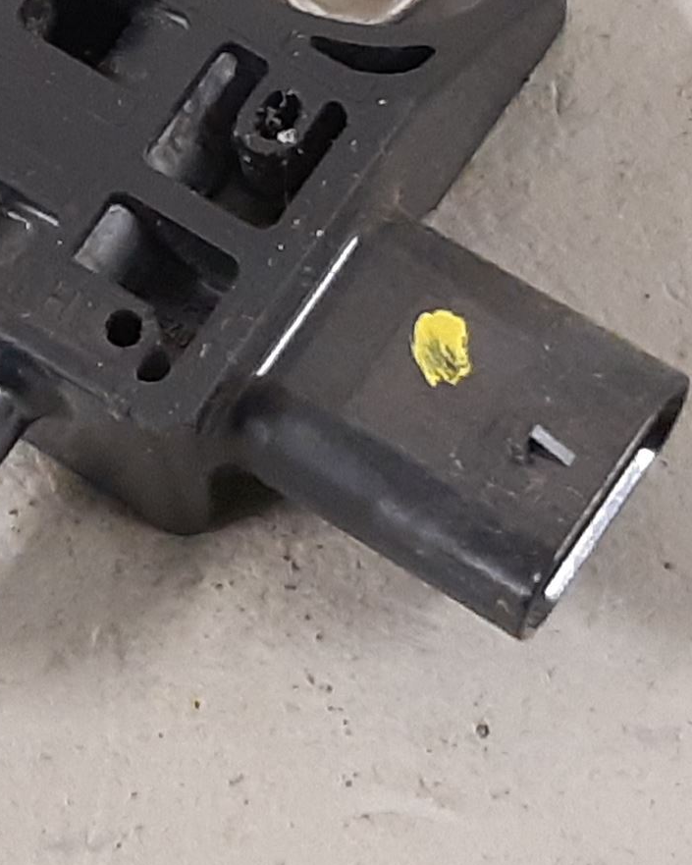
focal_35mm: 59
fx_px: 1510
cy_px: 265
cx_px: -45
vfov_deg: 31.6
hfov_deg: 24.3
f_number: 1.7
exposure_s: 1/33
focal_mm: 3.93
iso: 250
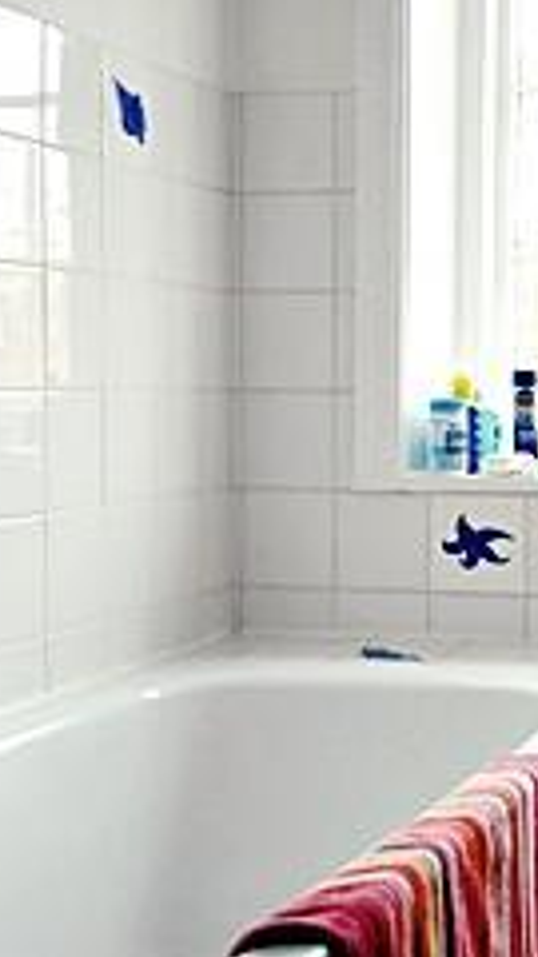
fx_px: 1725
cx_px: 670
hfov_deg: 16.9
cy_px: 431
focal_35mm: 68
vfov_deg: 31.0
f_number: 4.5
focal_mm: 26
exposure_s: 1/80
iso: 400
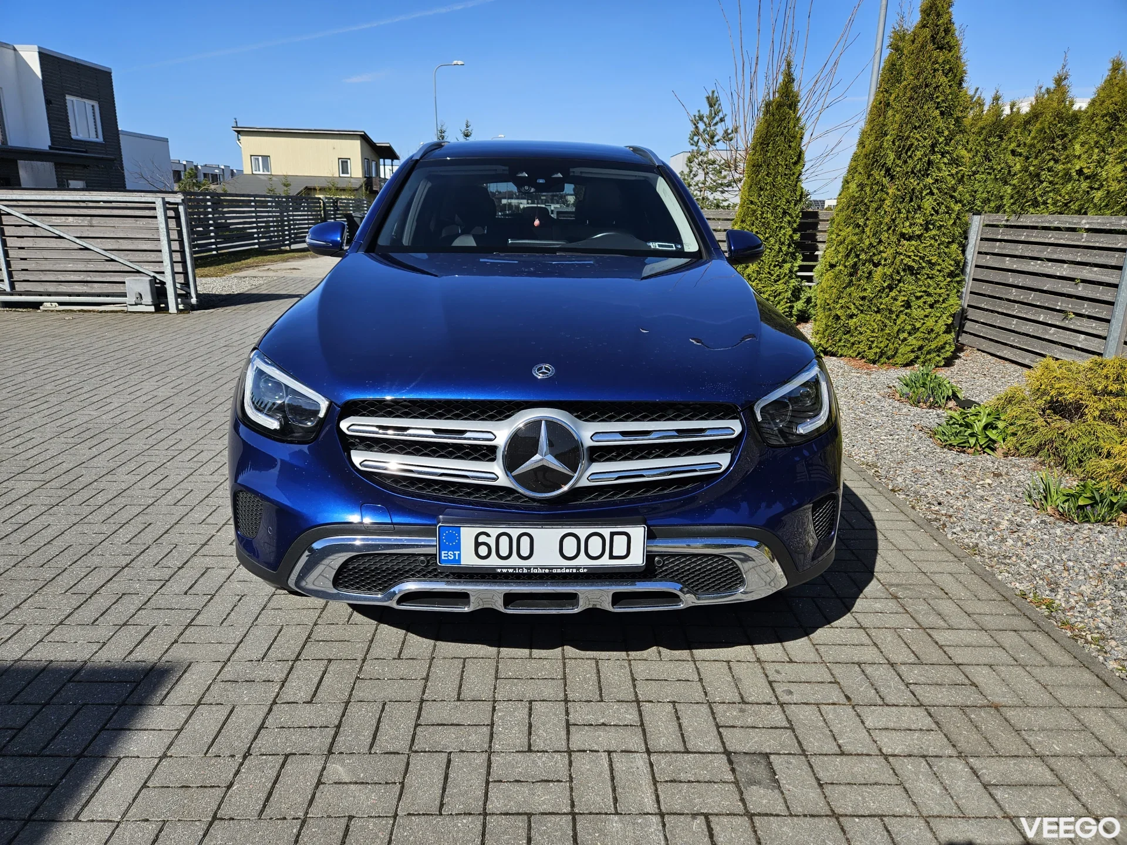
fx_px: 749
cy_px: 422
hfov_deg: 73.9
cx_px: 564
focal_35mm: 23
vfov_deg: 58.9
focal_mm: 5.4
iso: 25
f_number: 1.8
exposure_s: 1/1904
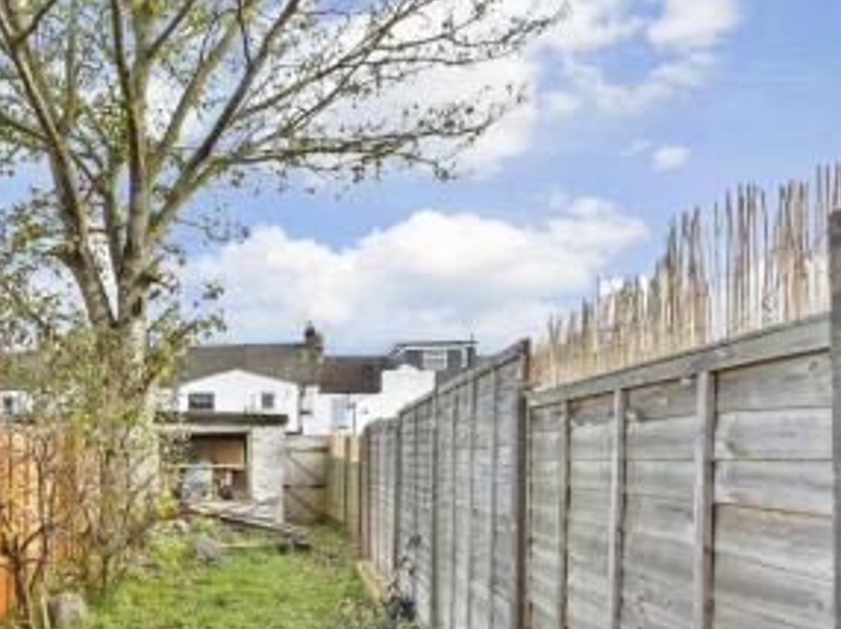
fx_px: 583
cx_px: 144
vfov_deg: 54.6
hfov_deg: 64.0
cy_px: 457
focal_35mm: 24
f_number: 7.1
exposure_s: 1/200
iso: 640
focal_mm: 10
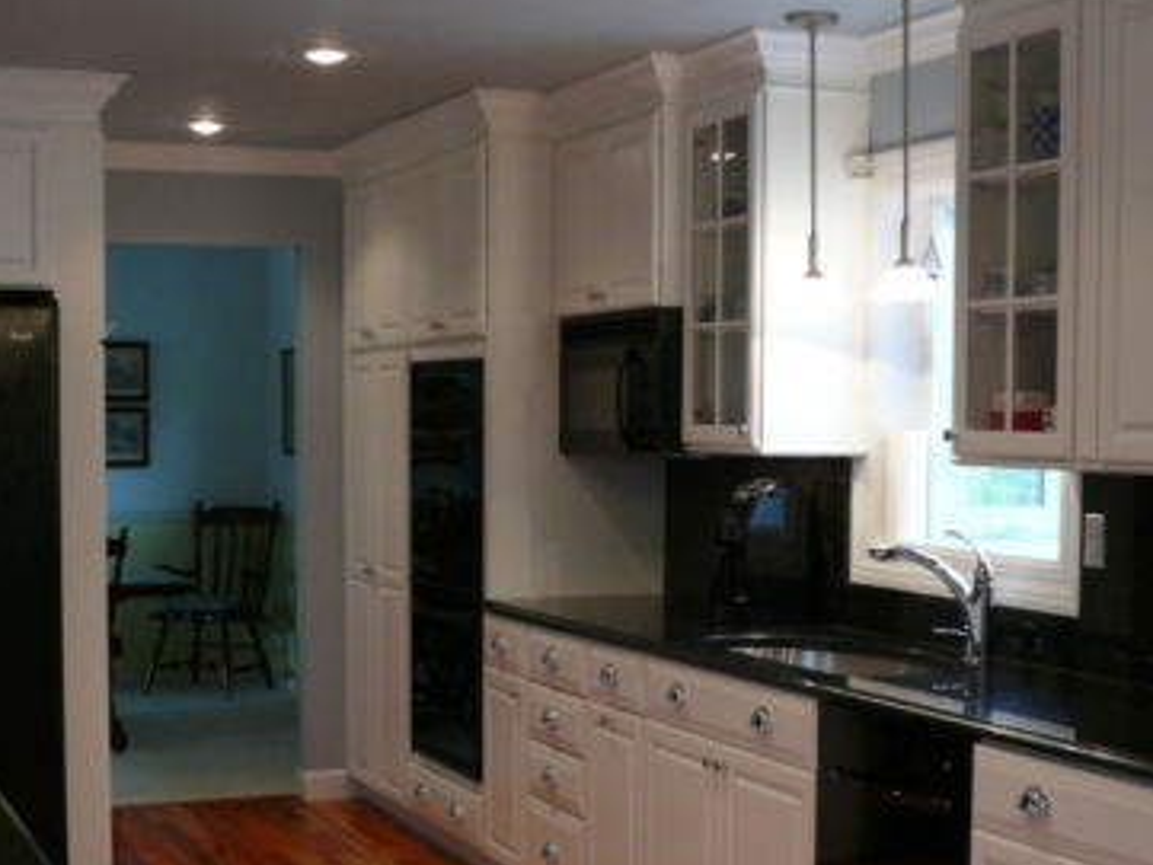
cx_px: 648
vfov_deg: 23.4
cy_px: 638
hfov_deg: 31.2
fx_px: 2066
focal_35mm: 62
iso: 160
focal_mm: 7.4
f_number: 2.8
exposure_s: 1/30
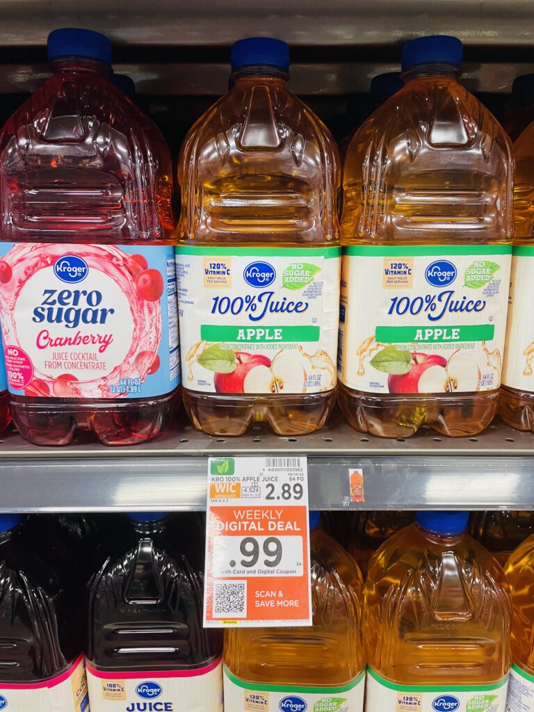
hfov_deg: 53.1
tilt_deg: -14.6
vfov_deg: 67.3
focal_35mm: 26
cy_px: 356
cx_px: 267
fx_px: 535
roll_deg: +0.4
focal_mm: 4.2
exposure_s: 1/60
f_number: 1.6
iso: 125
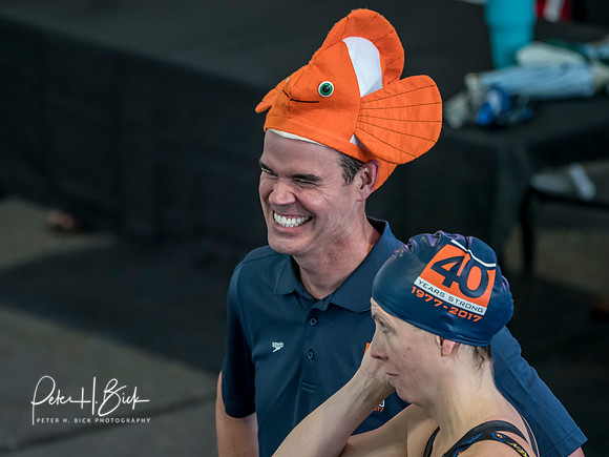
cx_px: 334
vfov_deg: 3.4
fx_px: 7740
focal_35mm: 440
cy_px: 219
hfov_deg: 4.5
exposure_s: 1/320
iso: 4000
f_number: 2.8
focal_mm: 200
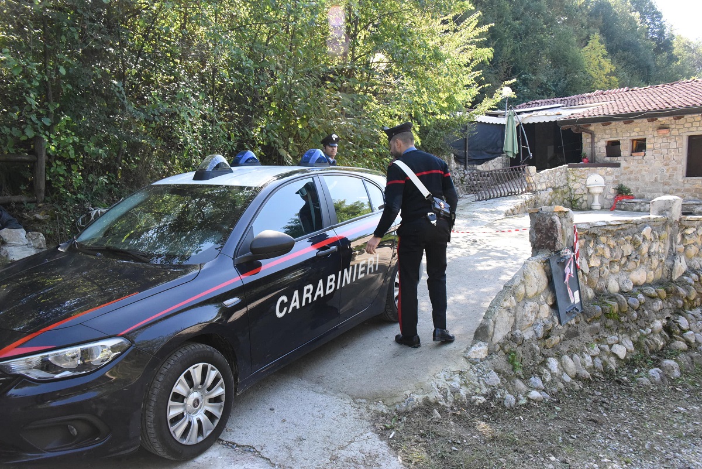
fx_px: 546
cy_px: 234
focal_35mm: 28
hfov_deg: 65.5
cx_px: 351
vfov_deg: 46.4
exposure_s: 1/500
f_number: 11
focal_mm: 28
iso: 6400
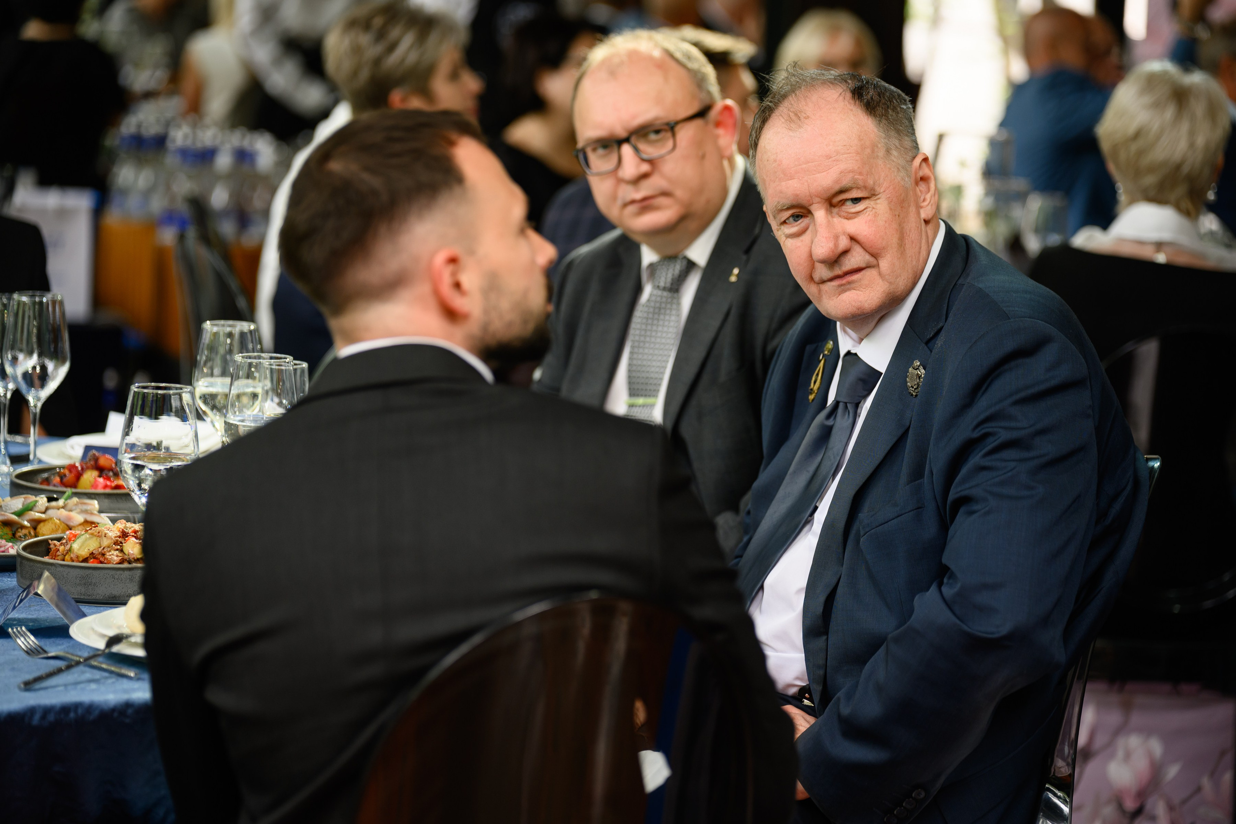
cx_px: 618
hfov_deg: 19.8
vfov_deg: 13.3
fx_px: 3536
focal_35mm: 103
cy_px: 412
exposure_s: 1/200
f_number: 2.7
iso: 220
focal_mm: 103
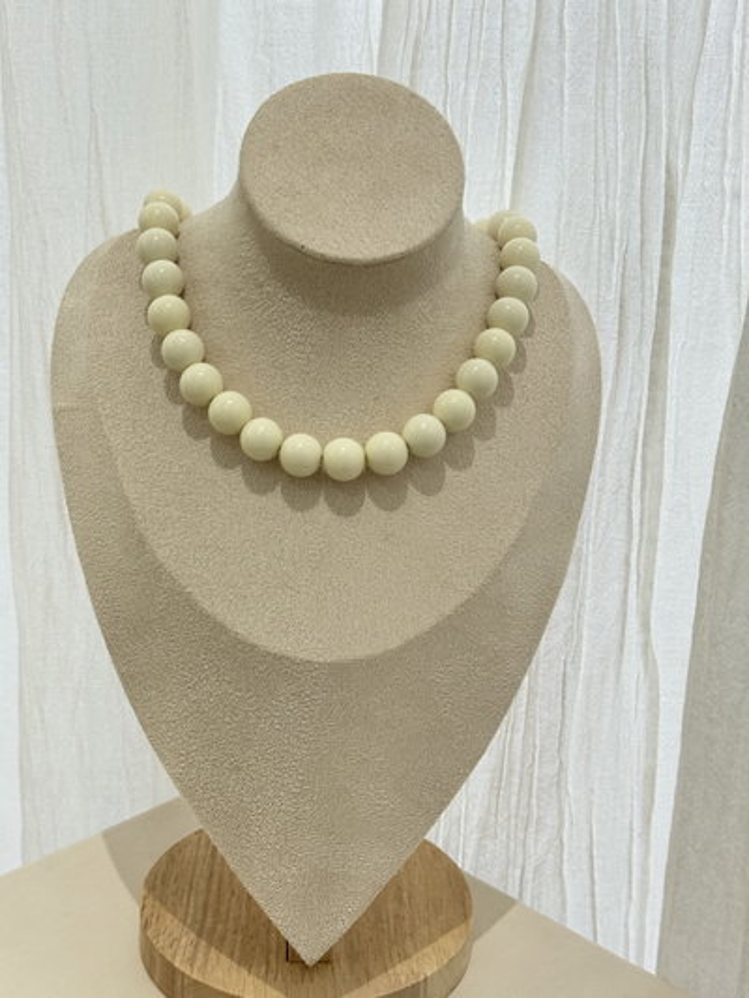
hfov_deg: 30.3
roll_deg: -2.5
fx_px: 1384
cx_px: 374
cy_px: 499
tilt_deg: -19.1
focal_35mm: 48
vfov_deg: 39.6
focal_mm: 6.76
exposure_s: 1/50
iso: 64
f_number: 1.78
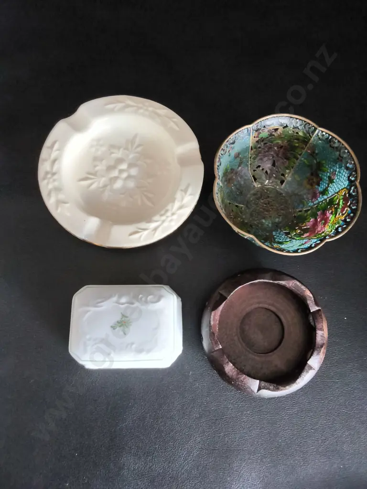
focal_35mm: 27
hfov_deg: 51.4
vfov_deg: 65.3
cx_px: 184
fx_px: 382
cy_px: 244
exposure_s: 1/40
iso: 400
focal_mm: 2.87
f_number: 2
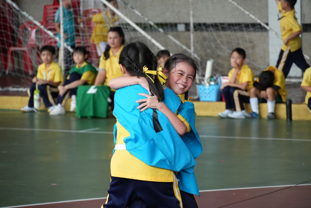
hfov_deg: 12.5
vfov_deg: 8.3
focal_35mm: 165
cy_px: 104
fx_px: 1426
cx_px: 156
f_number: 5.6
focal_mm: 110
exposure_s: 1/500
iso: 1250
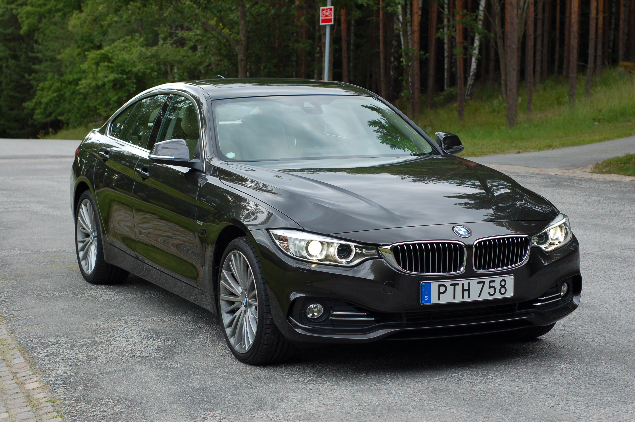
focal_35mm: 75
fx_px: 1322
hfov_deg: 27.0
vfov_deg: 18.1
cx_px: 318
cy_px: 211
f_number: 5
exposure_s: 1/160
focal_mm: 50
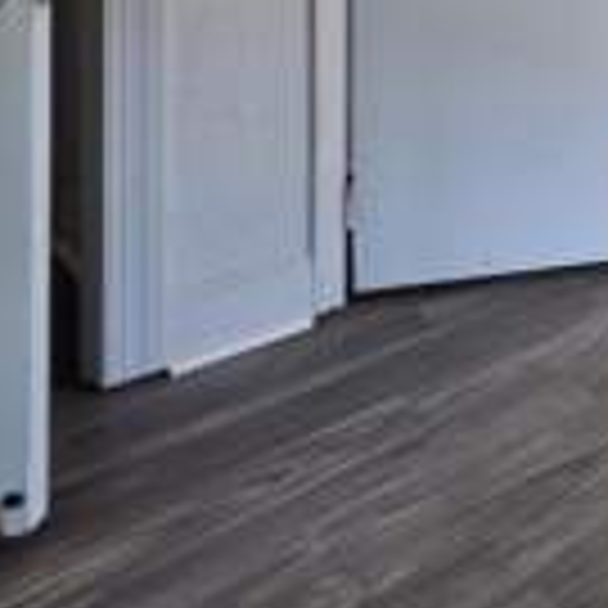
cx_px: 1031
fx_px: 815
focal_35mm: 41
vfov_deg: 33.1
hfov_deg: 24.2
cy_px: -131
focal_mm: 2.2
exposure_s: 1/120
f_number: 1.9
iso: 160
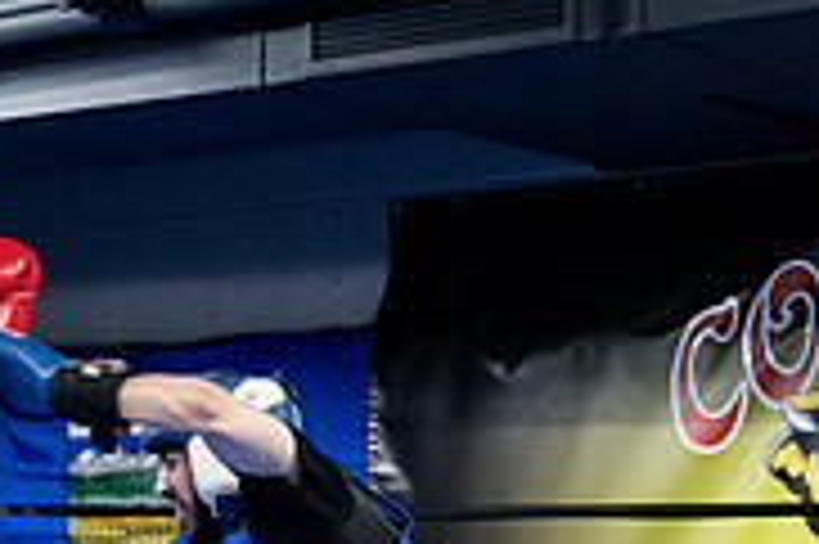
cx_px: 315
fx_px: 2682
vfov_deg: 11.2
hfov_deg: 17.3
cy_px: 749
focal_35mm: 118
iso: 8000
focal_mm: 37
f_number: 2.8
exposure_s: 1/1000
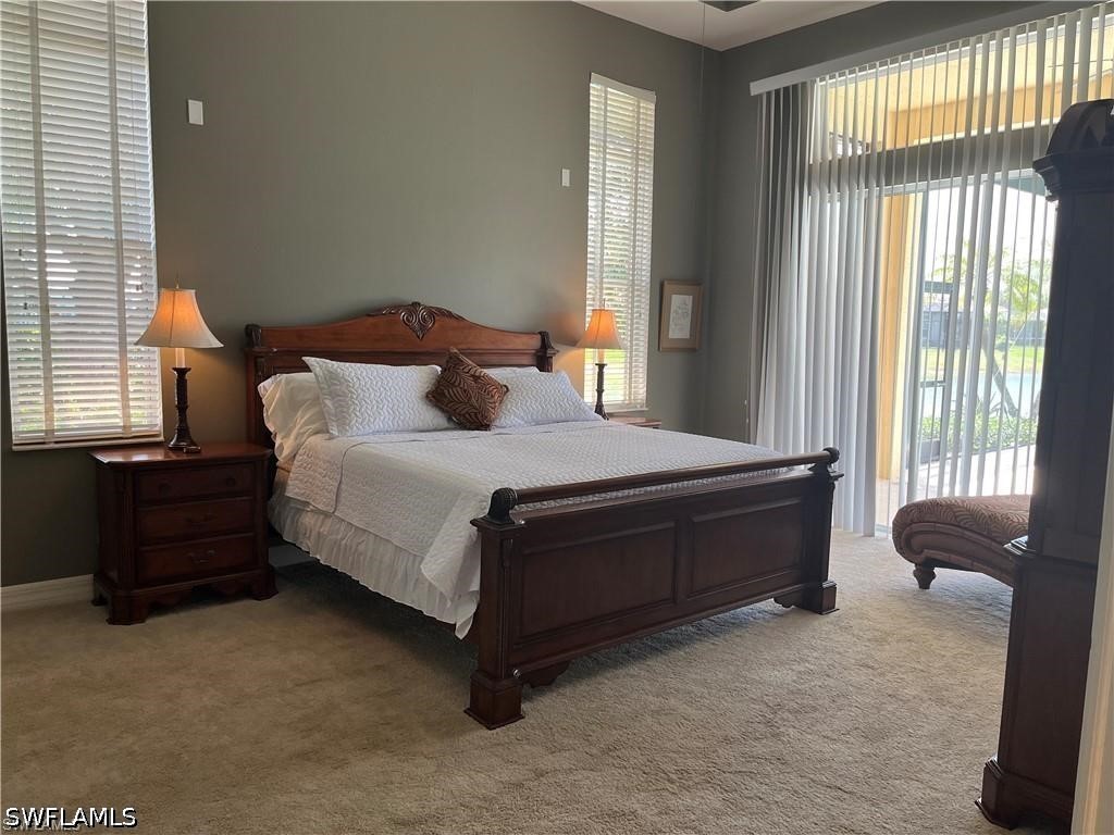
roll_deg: -1.1
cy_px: 418
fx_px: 837
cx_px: 557
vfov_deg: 53.1
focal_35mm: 26
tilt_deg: -6.6
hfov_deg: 67.3
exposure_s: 1/120
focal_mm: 5.1
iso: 80
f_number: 1.6
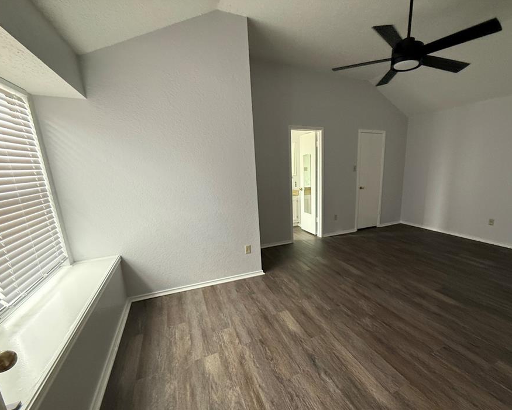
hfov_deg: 92.5
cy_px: 223
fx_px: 242
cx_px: 293
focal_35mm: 16
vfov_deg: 80.2
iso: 400
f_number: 2.2
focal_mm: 2.22
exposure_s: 1/60
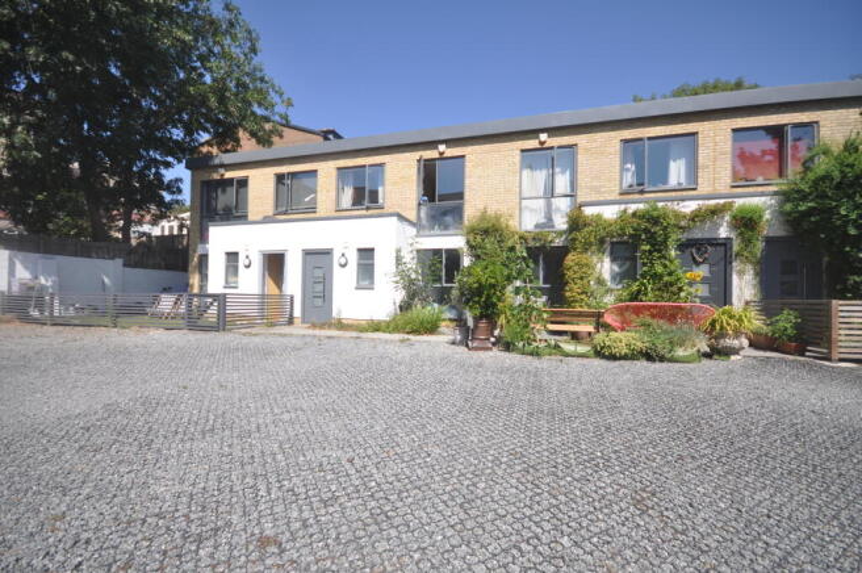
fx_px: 359
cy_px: 286
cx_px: 431
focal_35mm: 15
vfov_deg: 77.2
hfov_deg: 100.4
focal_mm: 10
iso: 250
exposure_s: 1/1250
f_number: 4
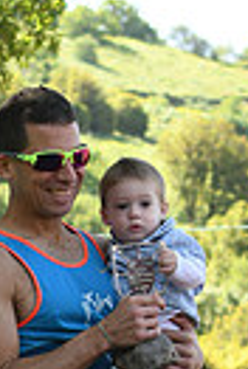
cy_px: 507
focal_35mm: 180
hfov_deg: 7.6
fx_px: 1847
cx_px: -34
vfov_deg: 11.1
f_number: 3.2
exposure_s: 1/500
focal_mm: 35
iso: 160
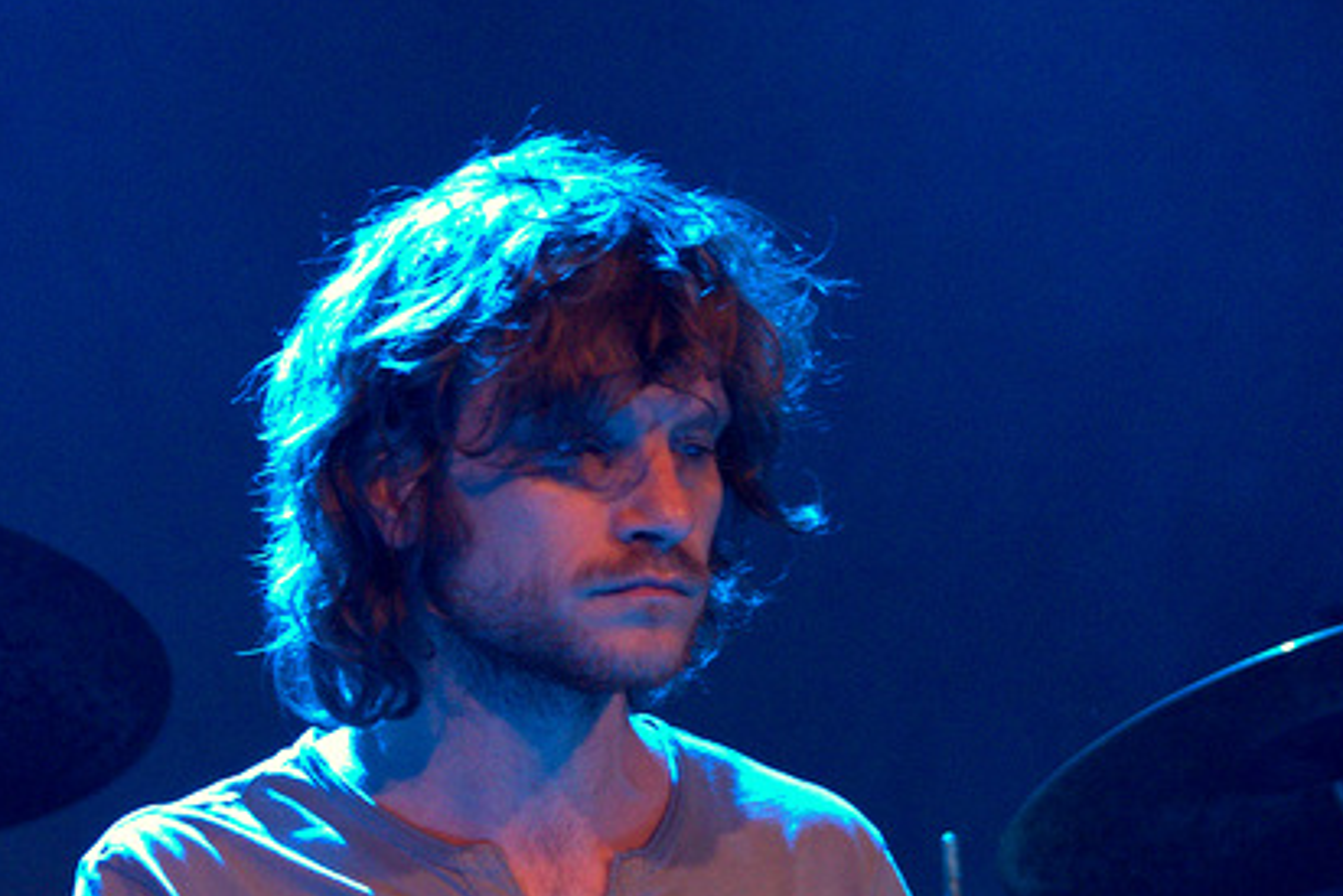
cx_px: 636
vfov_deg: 10.4
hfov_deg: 15.6
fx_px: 4888
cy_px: 718
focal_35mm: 131
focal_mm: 50
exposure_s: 1/80
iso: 3200
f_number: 2.8
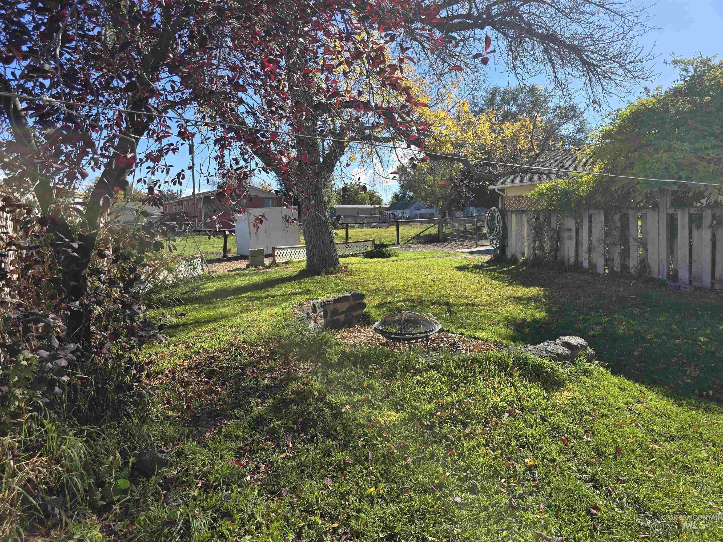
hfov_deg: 73.9
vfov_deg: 58.9
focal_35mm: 23
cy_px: 271
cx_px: 362
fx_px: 480
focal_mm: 6.3
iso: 12
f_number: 1.7
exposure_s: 1/598
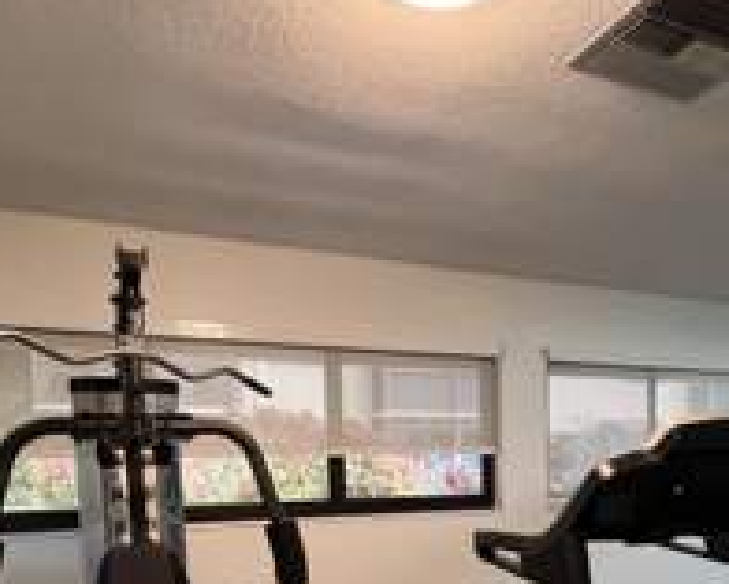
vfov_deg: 43.6
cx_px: 491
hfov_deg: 55.8
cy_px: 511
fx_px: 669
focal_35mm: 31
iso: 640
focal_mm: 1.57
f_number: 1.8
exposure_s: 1/60
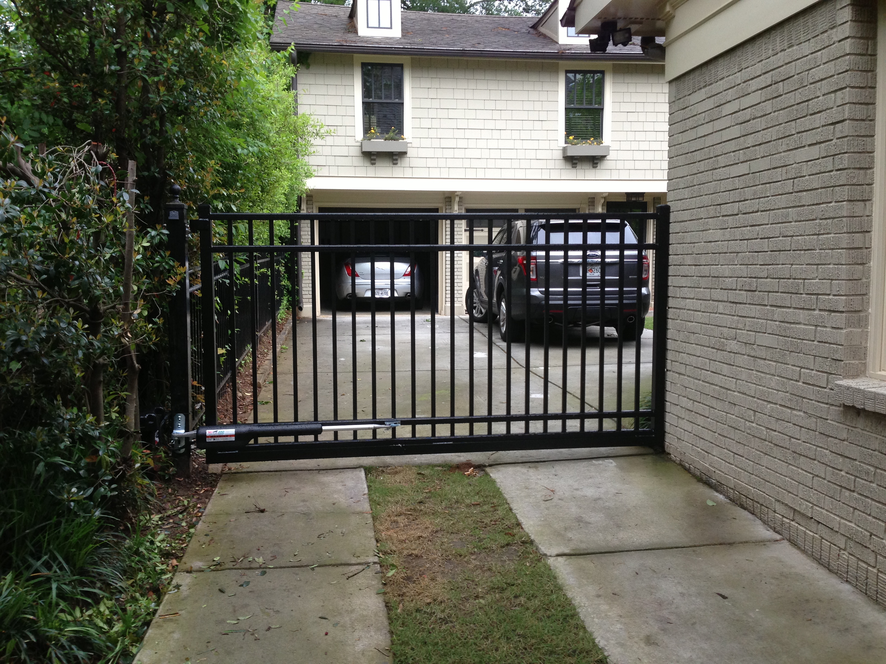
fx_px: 845
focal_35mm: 33
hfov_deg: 55.4
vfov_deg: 42.9
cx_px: 443
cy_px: 332
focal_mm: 4.13
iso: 100
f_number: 2.4
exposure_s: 1/120
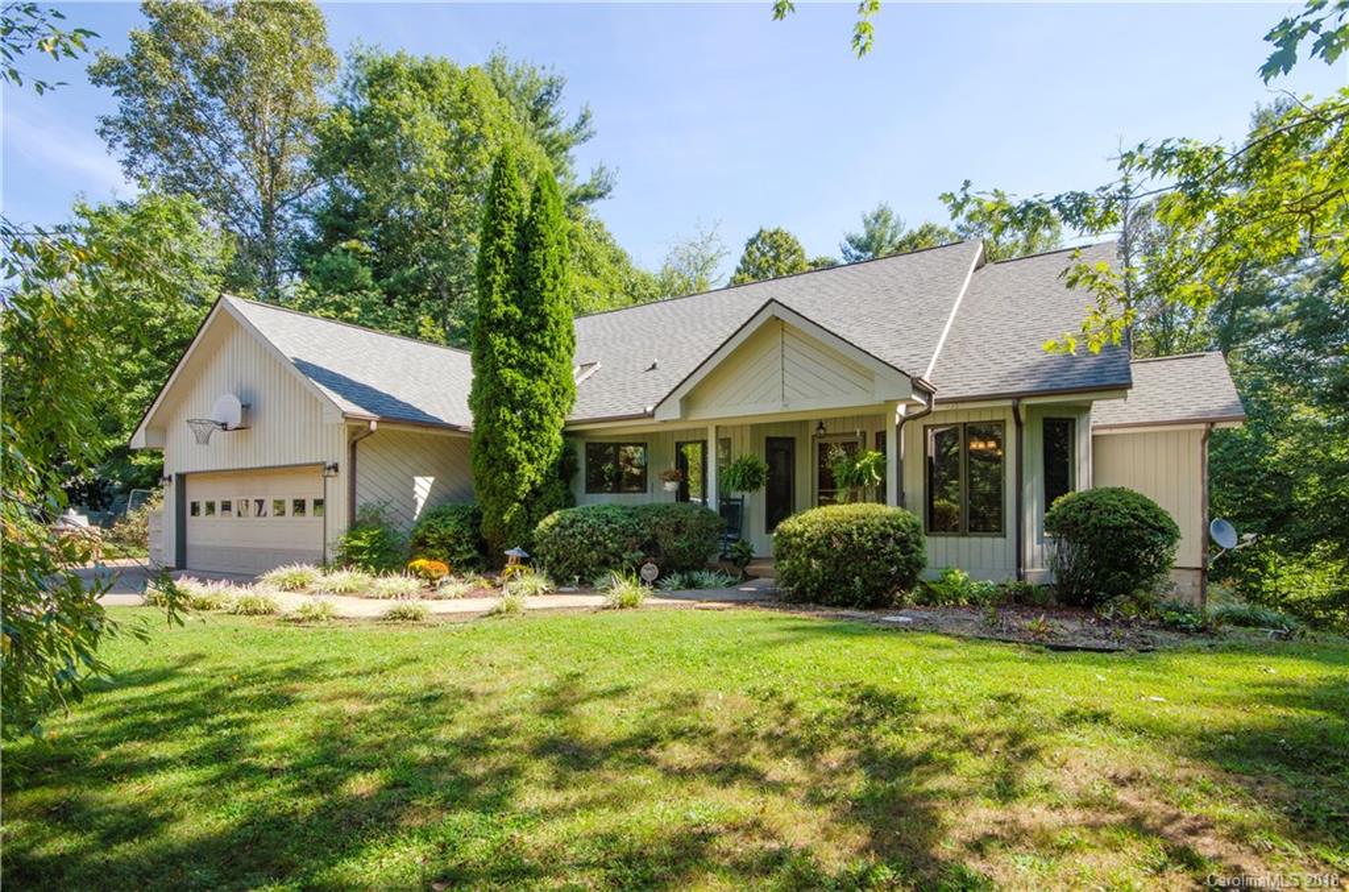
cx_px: 674
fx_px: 645
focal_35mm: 17
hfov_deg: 92.6
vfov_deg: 69.3
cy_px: 446
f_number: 11
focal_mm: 11.5
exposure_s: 1/60
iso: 100
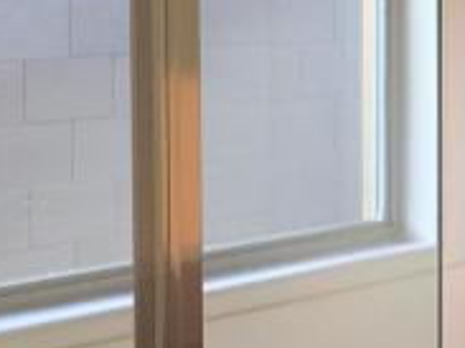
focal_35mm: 162
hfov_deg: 11.9
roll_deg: +0.2
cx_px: 597
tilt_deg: -4.9
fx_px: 2175
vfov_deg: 9.1
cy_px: 140
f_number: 2.2
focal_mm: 4.15
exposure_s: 1/120
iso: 25
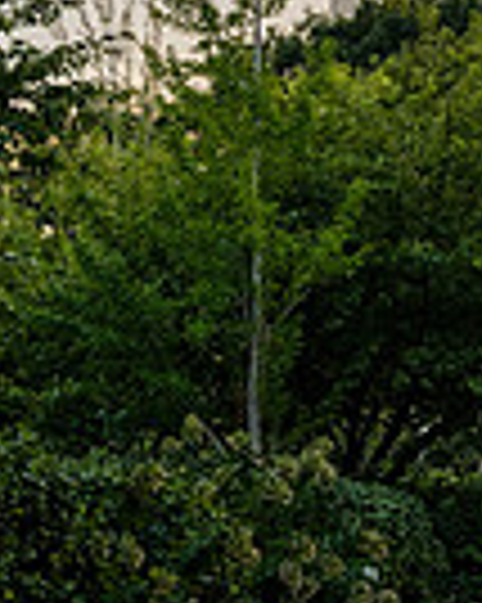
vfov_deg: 13.5
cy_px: -266
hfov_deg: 11.3
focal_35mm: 136
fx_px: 2428
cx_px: 387
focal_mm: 43
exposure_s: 1/1250
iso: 800
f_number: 3.5
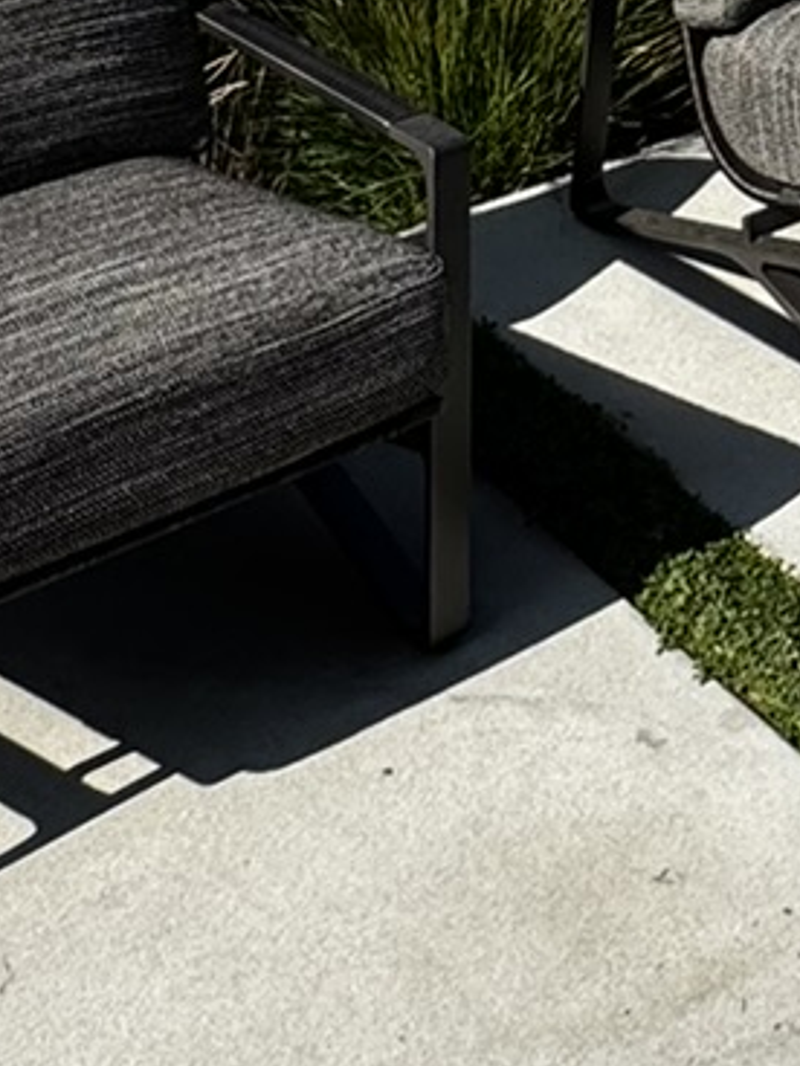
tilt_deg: +3.1
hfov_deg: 17.0
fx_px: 2404
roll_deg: -0.5
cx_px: 1232
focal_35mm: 78
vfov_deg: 17.7
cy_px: -1063
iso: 50
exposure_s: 1/1323
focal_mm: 2.22
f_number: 2.2
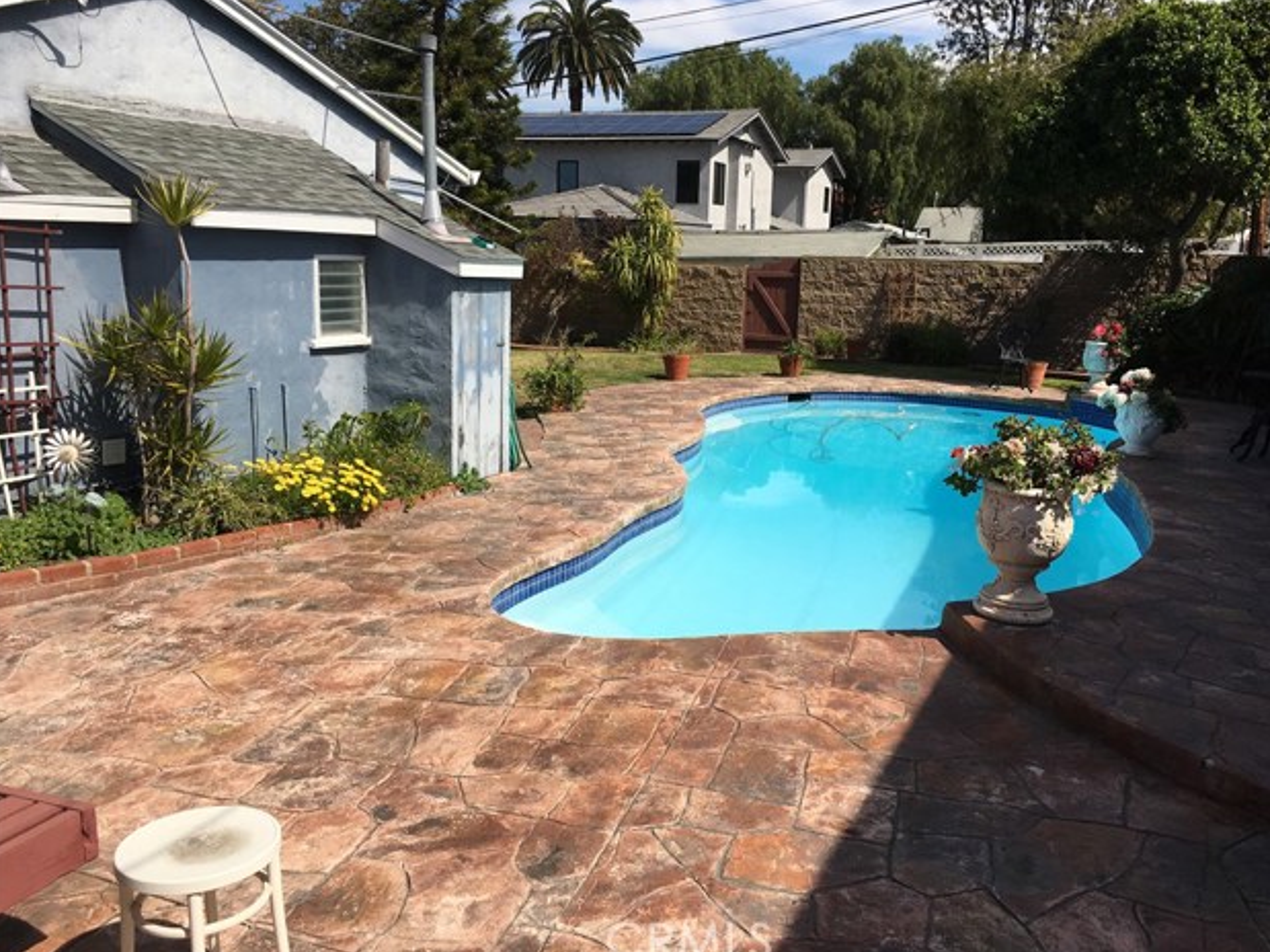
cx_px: 650
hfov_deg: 60.0
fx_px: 1100
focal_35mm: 30
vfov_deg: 46.8
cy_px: 478
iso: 25
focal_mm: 4.15
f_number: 2.2
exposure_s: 1/2331
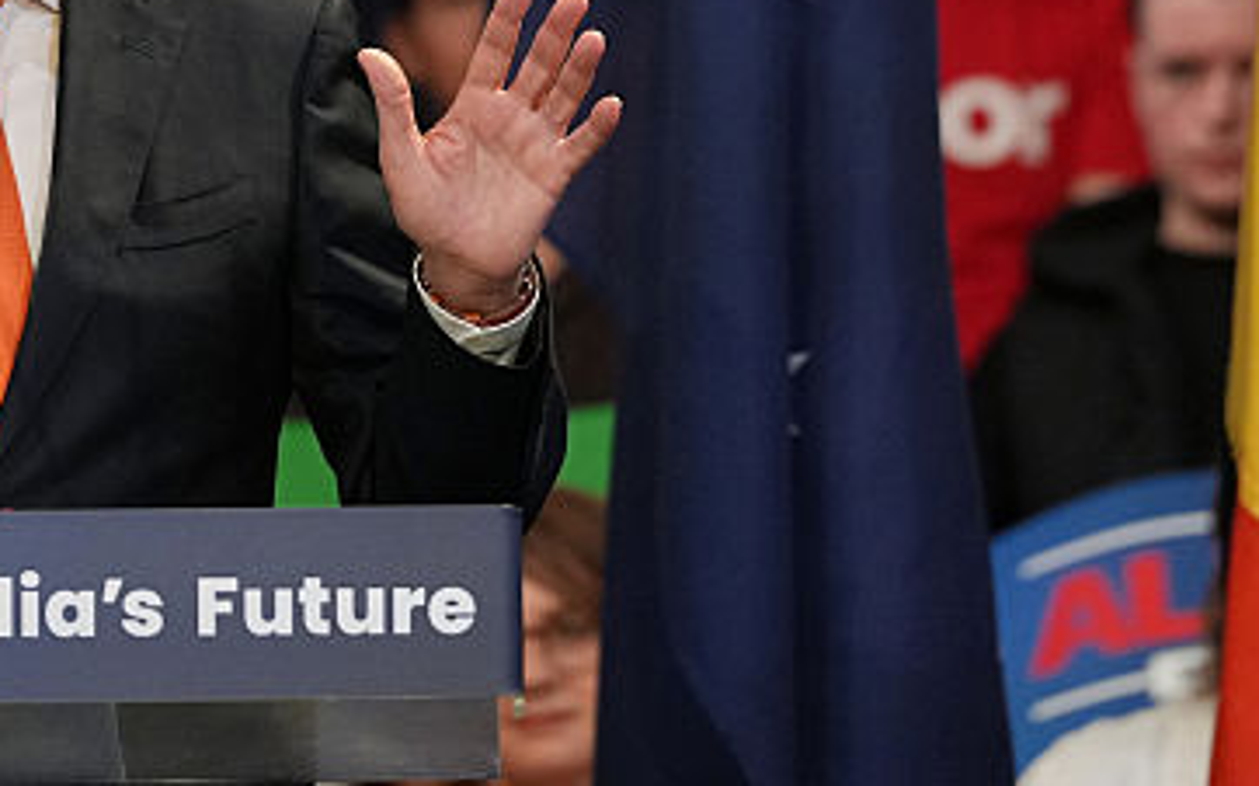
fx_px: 19792
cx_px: 543
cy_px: -336
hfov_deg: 3.6
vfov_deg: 2.3
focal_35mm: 577
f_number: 2.8
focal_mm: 200
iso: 2500
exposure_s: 1/640
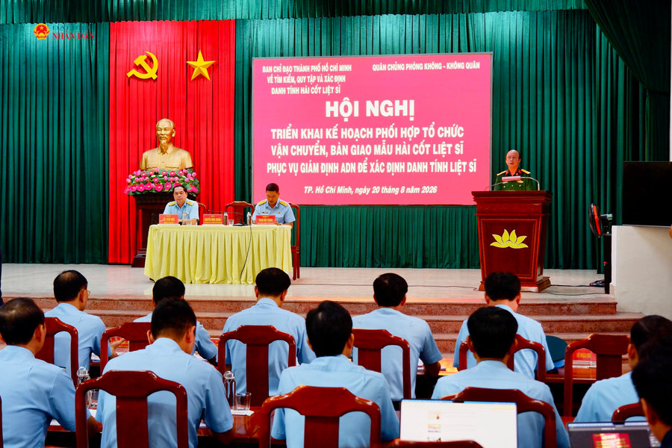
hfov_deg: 44.5
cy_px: 224
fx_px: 821
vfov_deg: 30.5
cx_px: 336
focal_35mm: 44
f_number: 4
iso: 1000
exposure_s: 1/45
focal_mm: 29.2
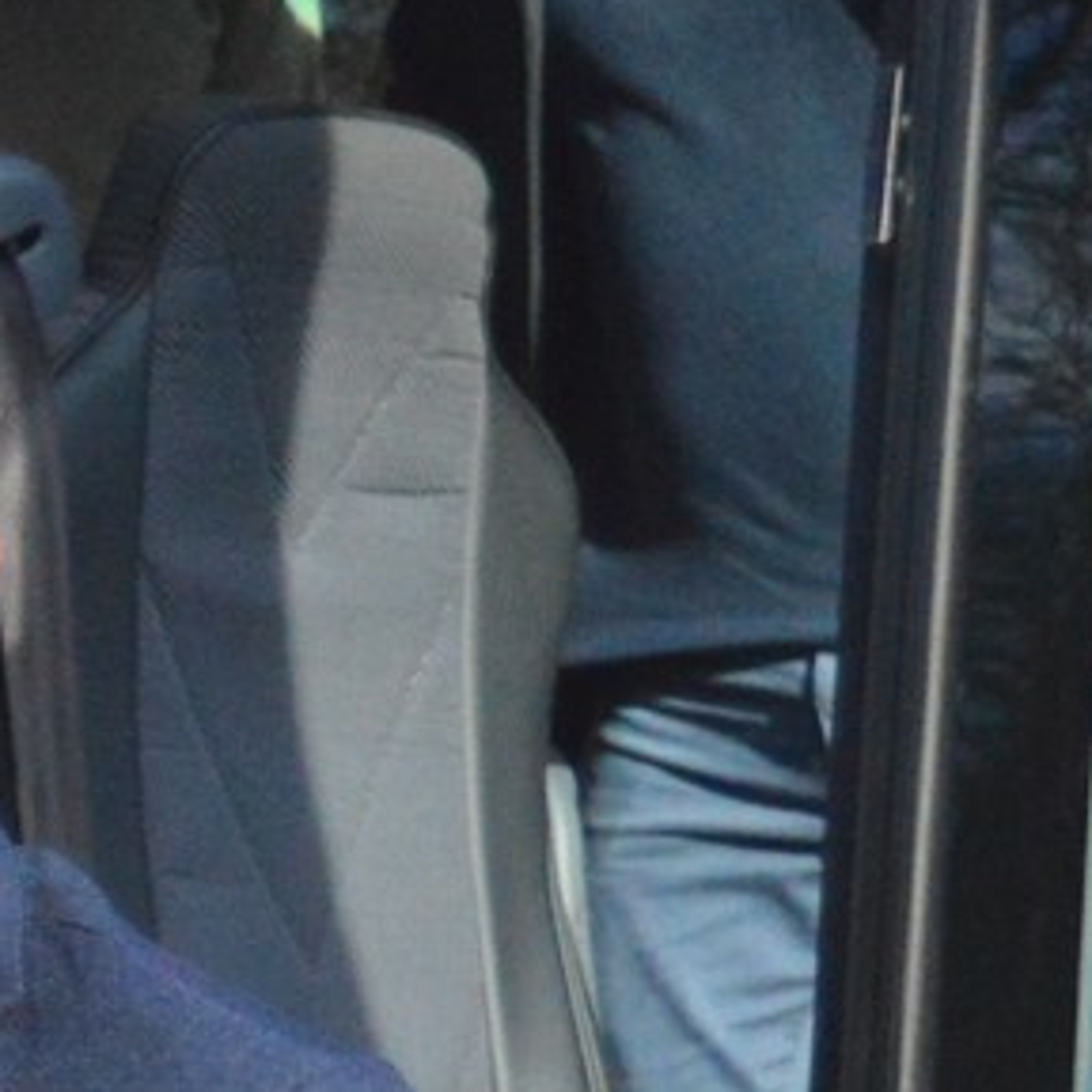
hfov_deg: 7.4
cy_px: 1475
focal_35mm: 222
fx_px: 7937
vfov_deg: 7.8
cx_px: -1479
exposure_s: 1/4000
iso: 3200
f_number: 4.2
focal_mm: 31
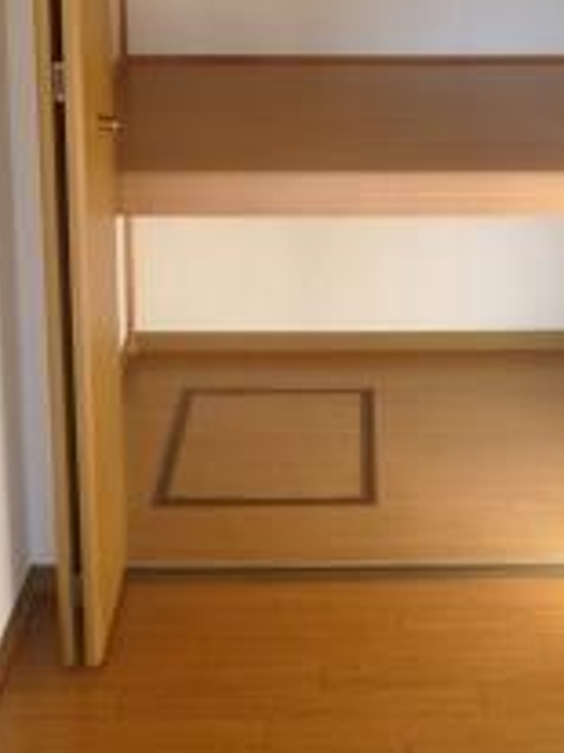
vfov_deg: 33.1
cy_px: -33
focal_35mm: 52
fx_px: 1131
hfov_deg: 27.8
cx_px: 389
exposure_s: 1/80
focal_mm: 4.3
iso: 100
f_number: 2.5
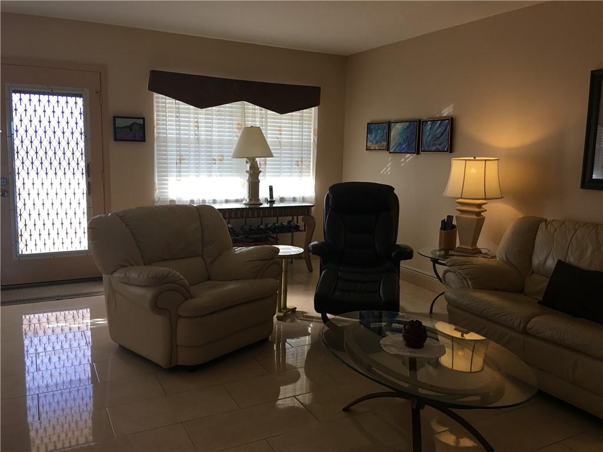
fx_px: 505
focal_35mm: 29
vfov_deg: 48.2
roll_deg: -1.1
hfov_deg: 61.7
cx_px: 302
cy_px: 226
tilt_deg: -6.0
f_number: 2.2
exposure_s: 1/30
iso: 25
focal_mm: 4.15
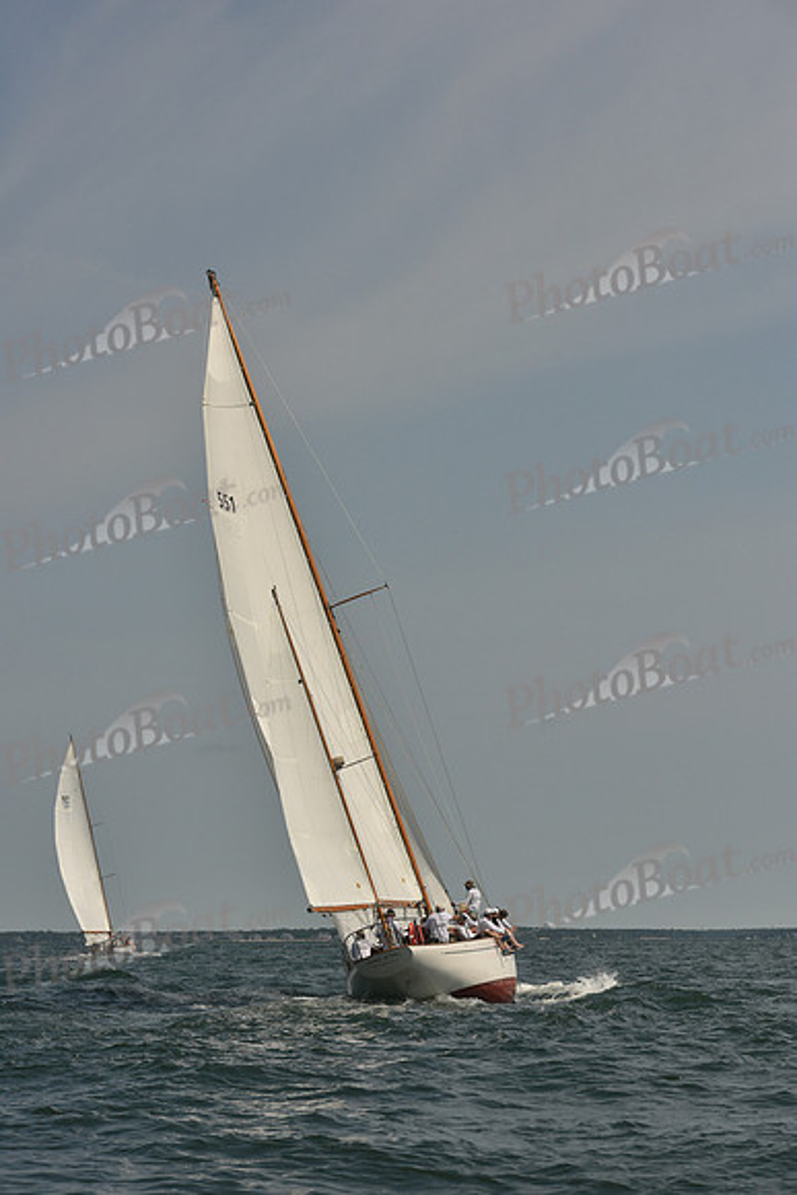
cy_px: 598
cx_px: 398
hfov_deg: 13.7
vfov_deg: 20.4
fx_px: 3319
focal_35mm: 100
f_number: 9
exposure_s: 1/1250
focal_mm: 100
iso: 320
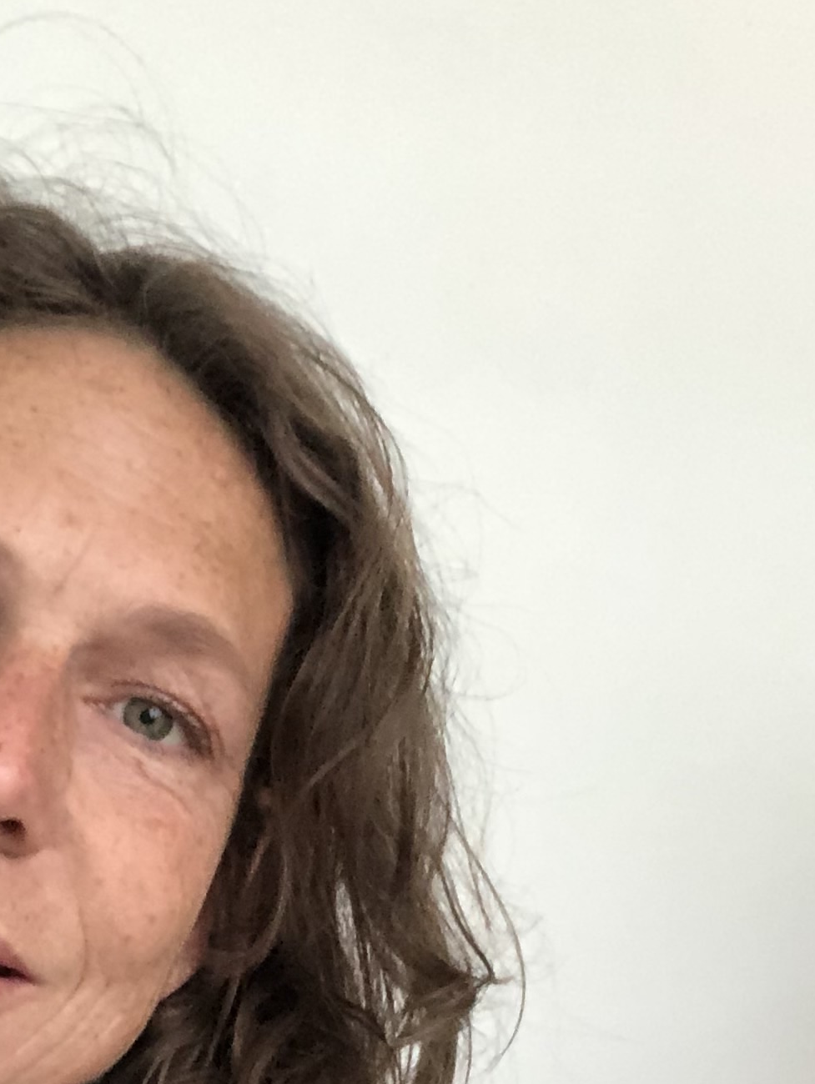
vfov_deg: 25.2
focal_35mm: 76
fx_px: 2383
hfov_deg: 19.2
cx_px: 133
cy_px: 886
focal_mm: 2.87
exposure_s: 1/40
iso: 250
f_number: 2.2
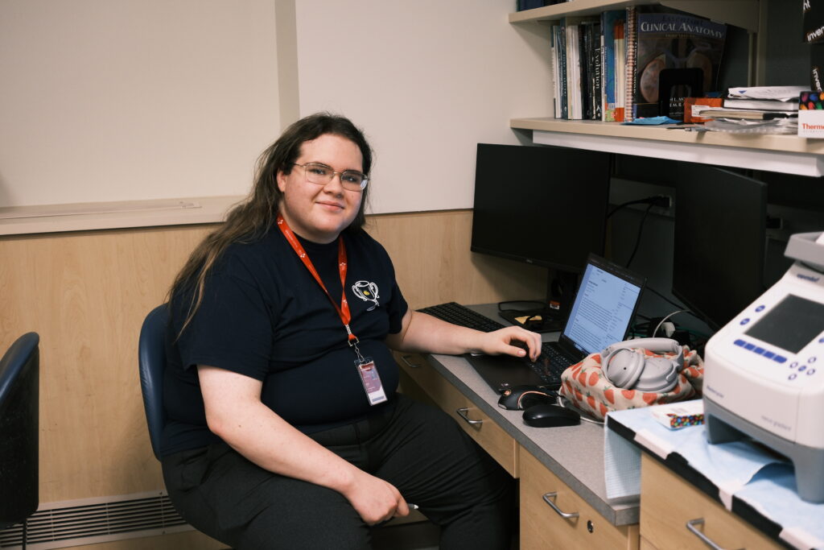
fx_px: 939
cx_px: 412
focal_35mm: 41
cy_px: 275
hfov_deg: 47.4
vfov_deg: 32.6
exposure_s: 1/100
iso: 800
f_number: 2.8
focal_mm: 27
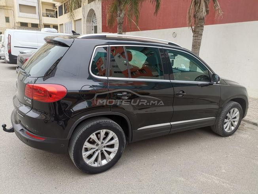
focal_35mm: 27
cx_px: 129
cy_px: 97
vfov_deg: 51.4
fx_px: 201
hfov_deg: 65.3
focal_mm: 3.95
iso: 64
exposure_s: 1/180
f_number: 1.8
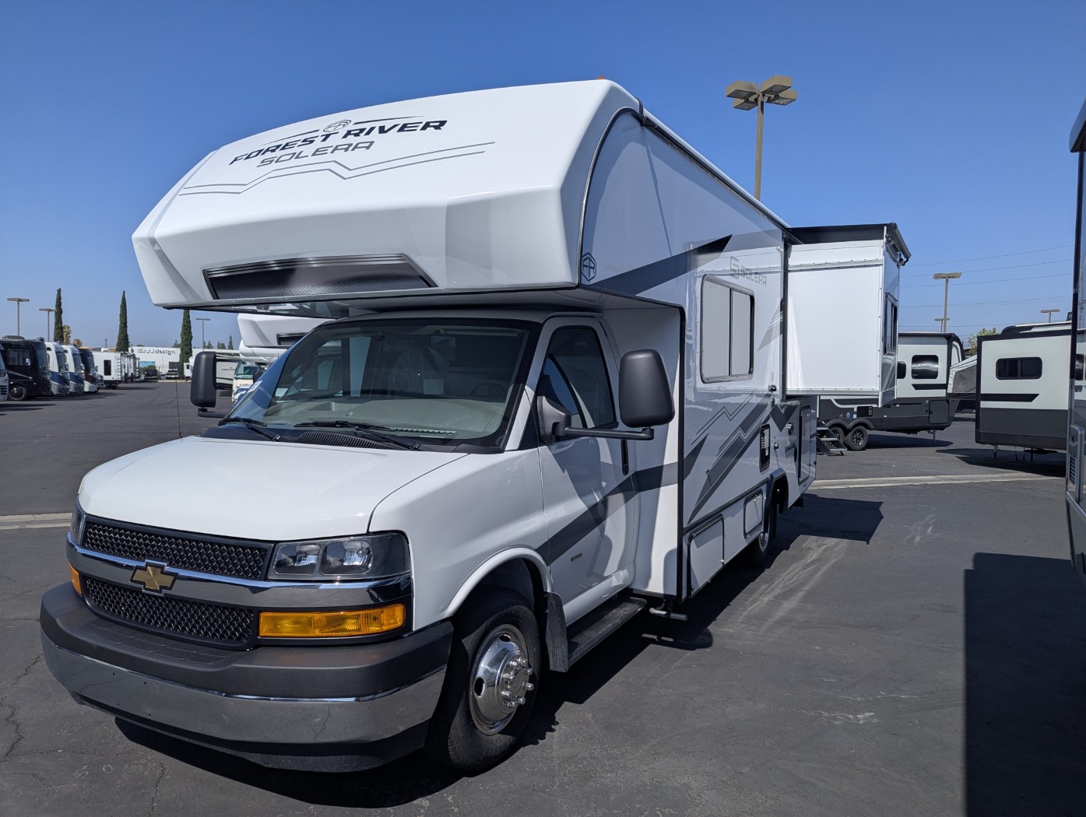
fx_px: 754
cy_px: 408
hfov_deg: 71.5
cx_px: 543
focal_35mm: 24
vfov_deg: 56.9
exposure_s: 1/4717
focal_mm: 6.81
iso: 48
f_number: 1.85
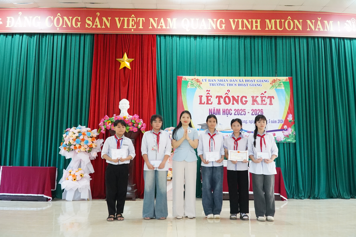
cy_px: 118
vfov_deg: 43.6
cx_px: 178
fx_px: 297
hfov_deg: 61.9
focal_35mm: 30
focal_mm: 20
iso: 8000
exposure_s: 1/100
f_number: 5.6
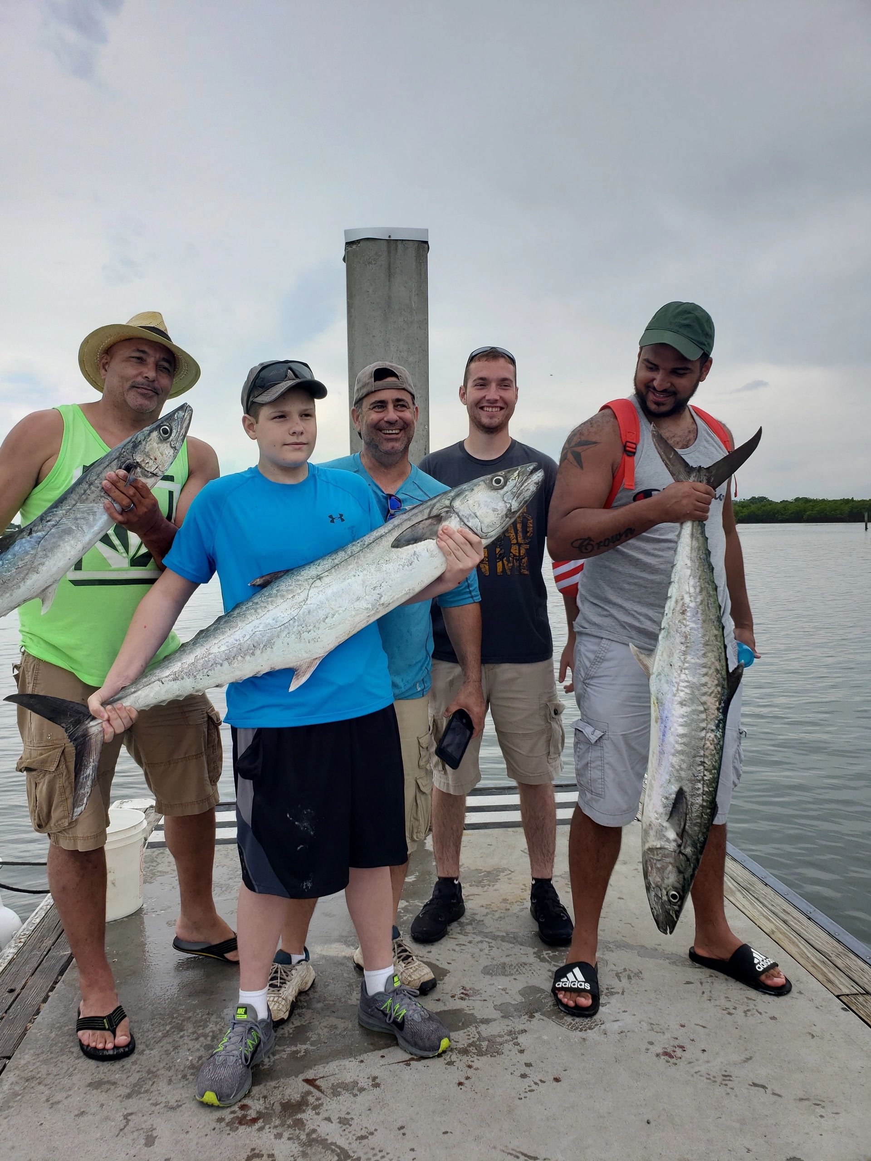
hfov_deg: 53.1
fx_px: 872
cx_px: 436
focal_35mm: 26
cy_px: 580
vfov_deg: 67.3
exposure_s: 1/746
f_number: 2.4
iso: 50
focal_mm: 4.3
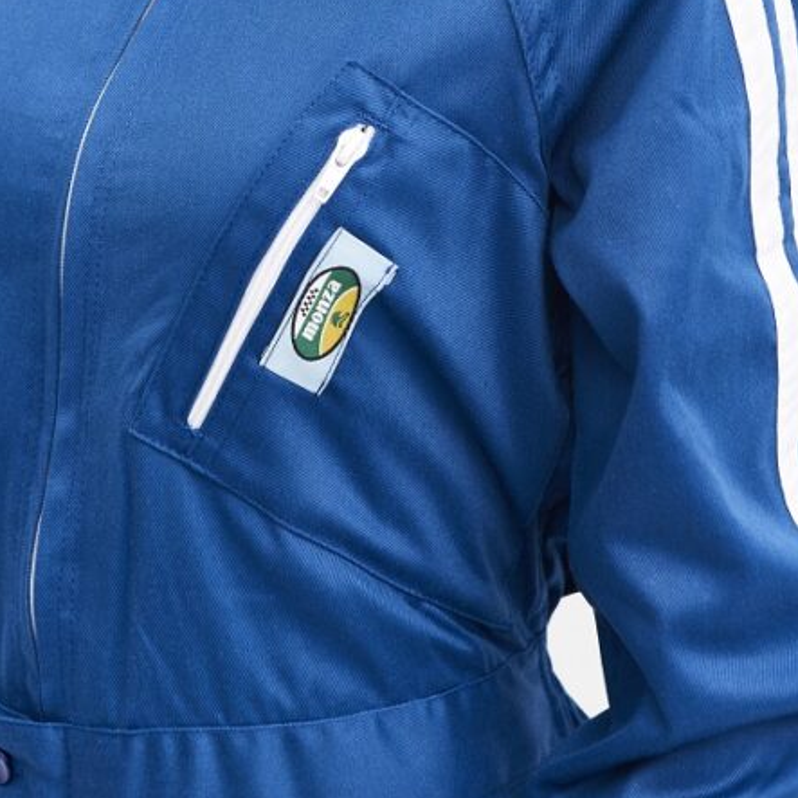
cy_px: -23
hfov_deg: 15.8
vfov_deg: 15.5
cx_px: 349
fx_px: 2869
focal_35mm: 110
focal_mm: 56
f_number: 5.6
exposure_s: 1/200
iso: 100
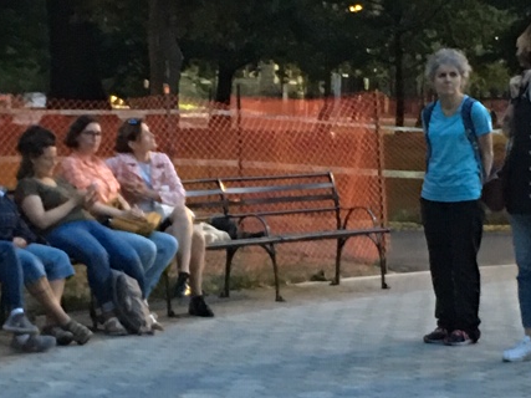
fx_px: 2101
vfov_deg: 10.8
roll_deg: +0.0
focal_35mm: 137
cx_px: 245
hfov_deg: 14.4
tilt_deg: -6.6
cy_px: 363
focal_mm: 4.15
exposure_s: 1/4
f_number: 2.2
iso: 125
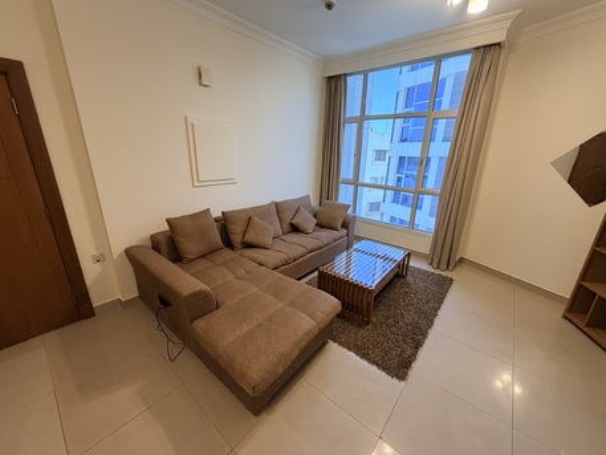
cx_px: 303
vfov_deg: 85.7
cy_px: 228
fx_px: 245
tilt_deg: -16.9
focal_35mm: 14
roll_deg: -0.7
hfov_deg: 102.0
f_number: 2.2
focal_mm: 2.22
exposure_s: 1/50
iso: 250
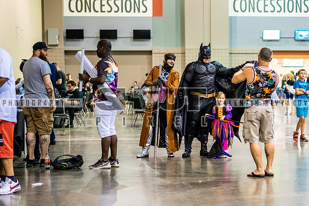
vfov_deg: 14.6
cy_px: 139
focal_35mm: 93
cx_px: 235
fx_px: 801
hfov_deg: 21.6
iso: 1000
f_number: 1.8
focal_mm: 50
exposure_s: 1/250
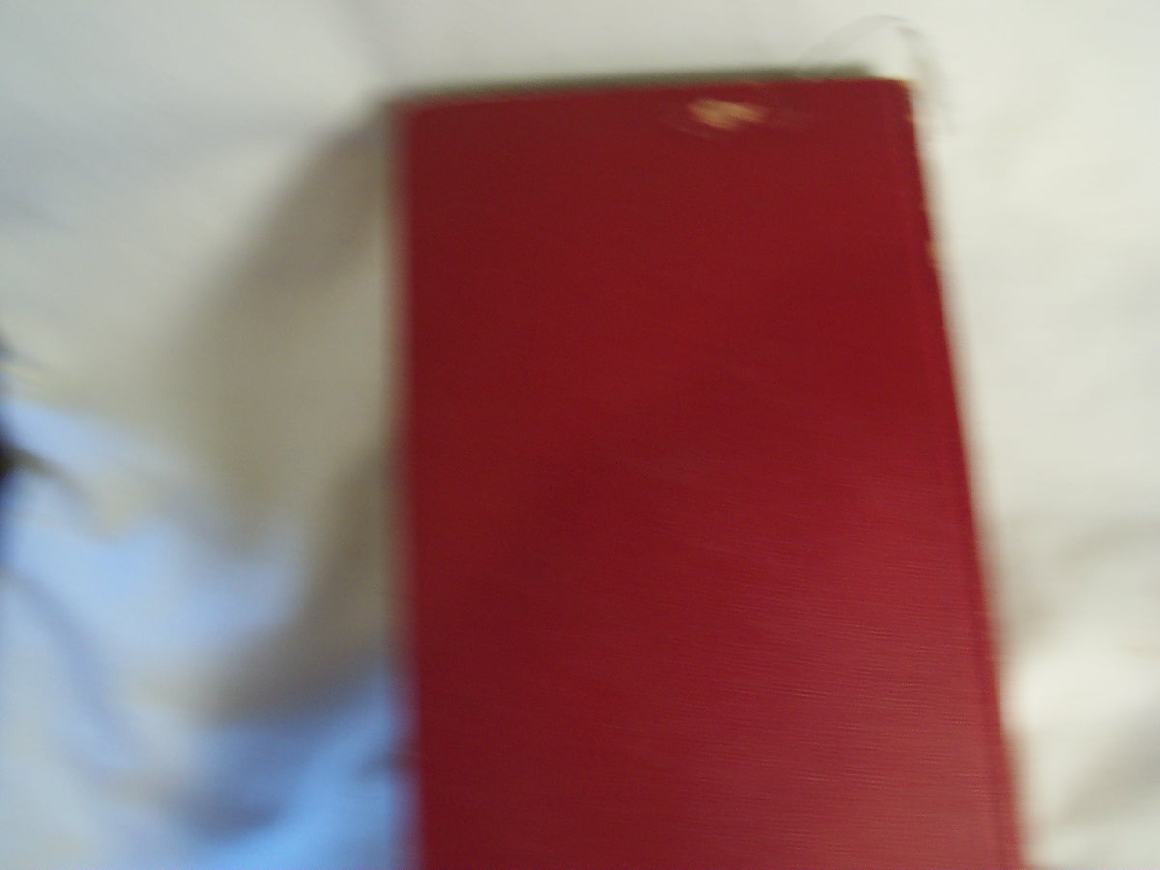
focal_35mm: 37
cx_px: 580
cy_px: 435
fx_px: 1240
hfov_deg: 50.1
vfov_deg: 38.7
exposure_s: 1/30
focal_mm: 5.6
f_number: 2.8
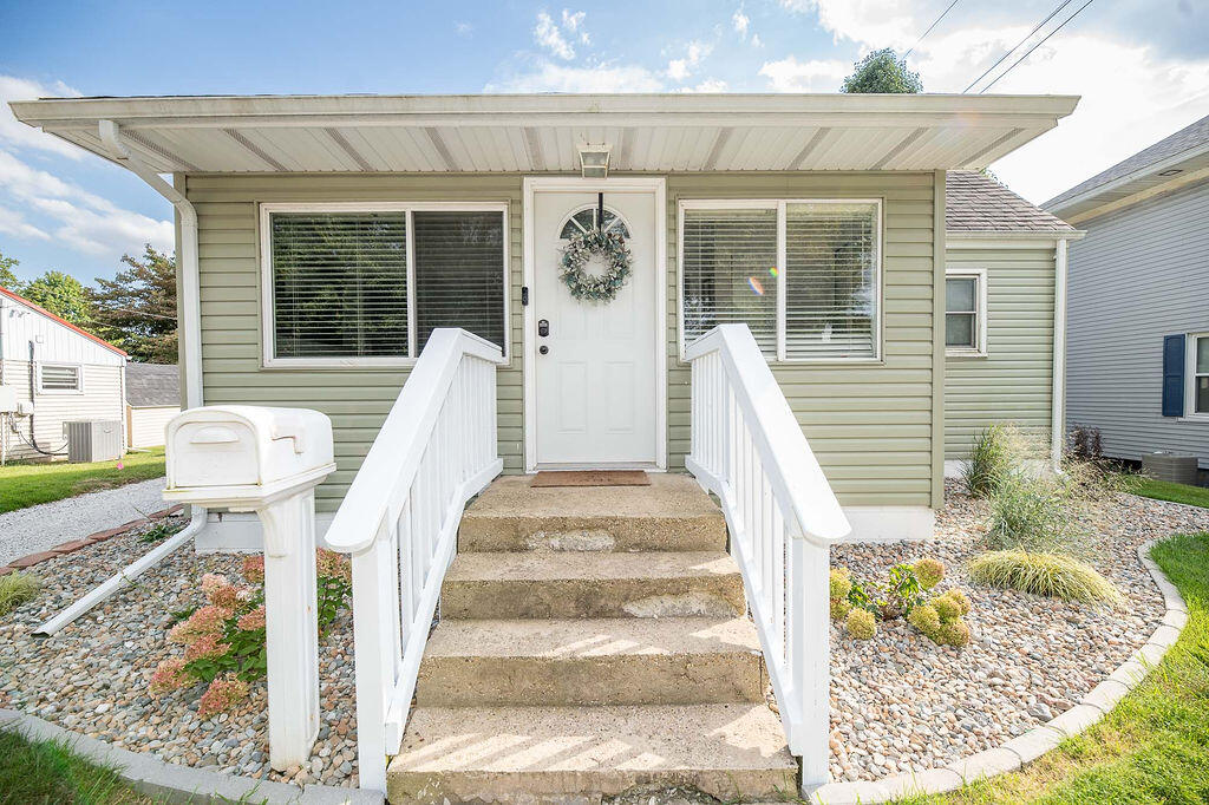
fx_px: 482
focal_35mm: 14
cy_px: 402
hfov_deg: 102.8
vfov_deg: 79.7
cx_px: 604
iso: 100
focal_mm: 14
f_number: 4.5
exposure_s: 1/250
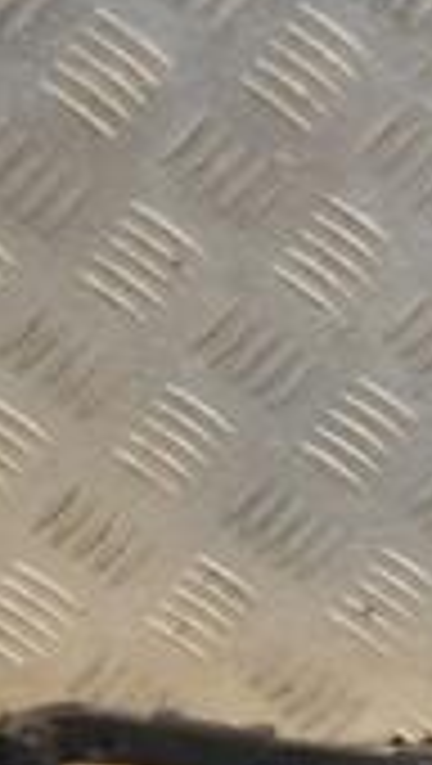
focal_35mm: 166
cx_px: 1120
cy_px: 549
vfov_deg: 12.9
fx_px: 3370
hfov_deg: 6.8
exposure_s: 1/200
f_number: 6.3
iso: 800
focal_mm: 30
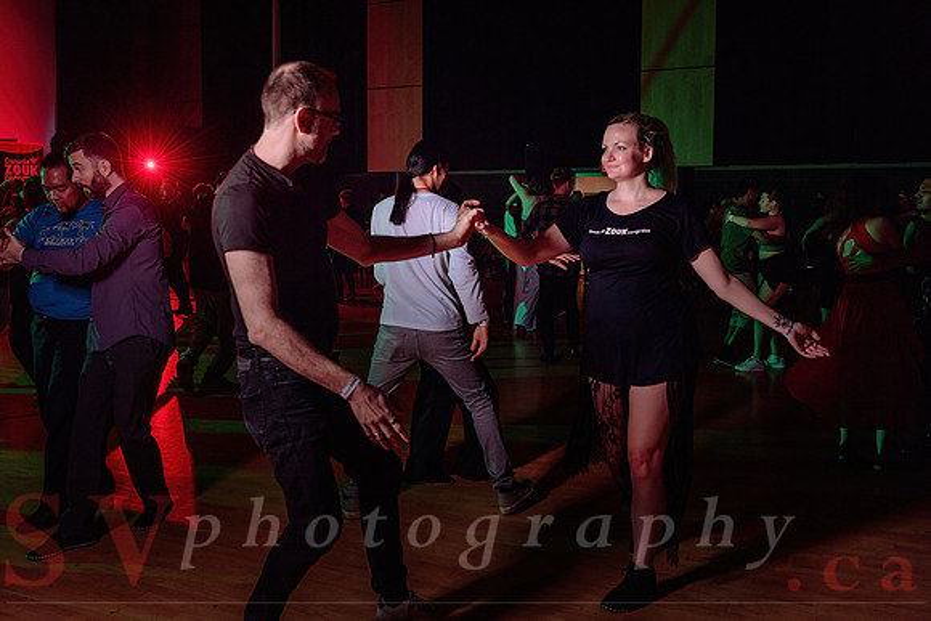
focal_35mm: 35
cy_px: 281
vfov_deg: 37.7
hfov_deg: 54.3
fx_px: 908
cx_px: 466
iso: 800
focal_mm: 32
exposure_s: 1/125
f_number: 3.5
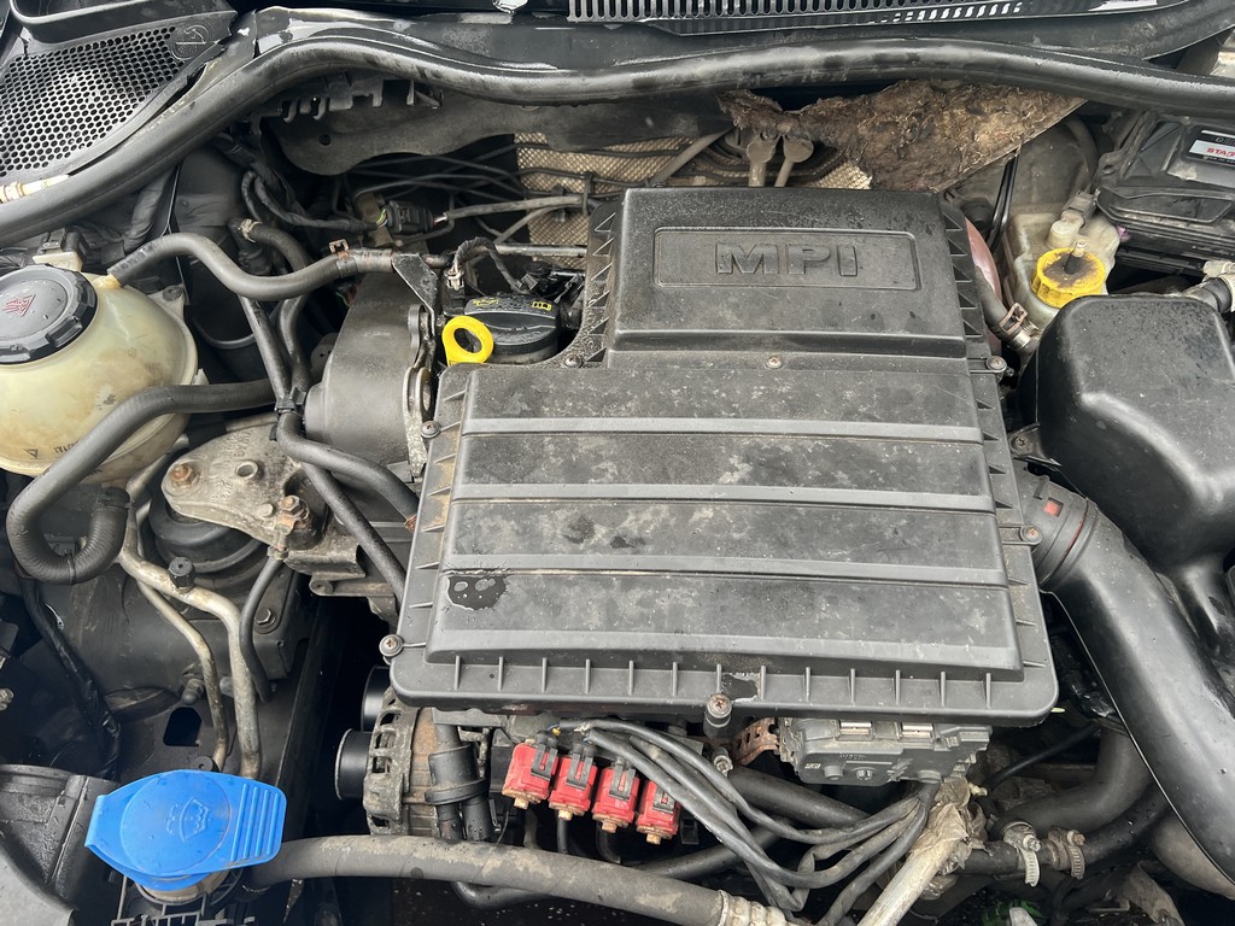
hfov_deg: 67.3
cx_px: 618
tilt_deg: -57.7
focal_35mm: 26
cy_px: 463
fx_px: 928
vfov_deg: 53.1
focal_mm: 5.7
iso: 100
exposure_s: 1/121
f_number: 1.5
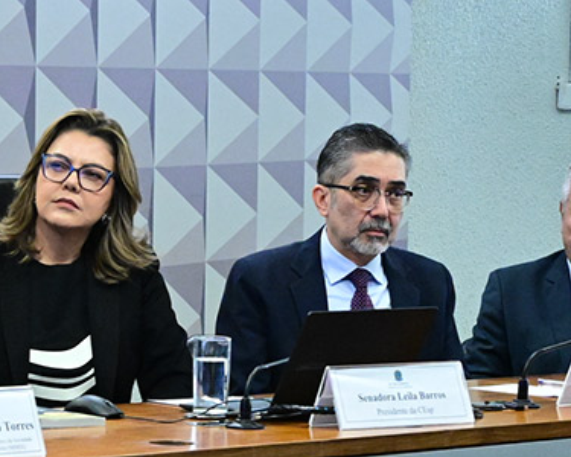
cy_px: 166
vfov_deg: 13.3
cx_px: 129
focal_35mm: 116
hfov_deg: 16.5
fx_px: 1960
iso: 5000
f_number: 4.5
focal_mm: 36
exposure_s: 1/250
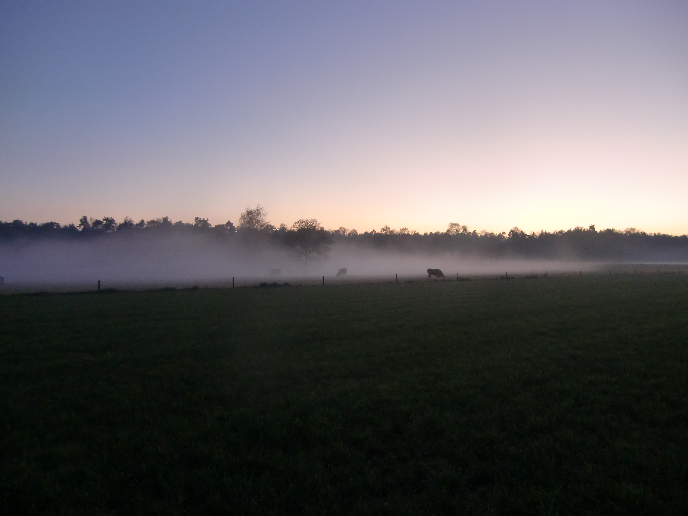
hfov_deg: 71.6
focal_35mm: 24
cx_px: 344
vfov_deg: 56.8
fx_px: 477
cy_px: 258
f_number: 3.2
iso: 160
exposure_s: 1/60
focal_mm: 4.3
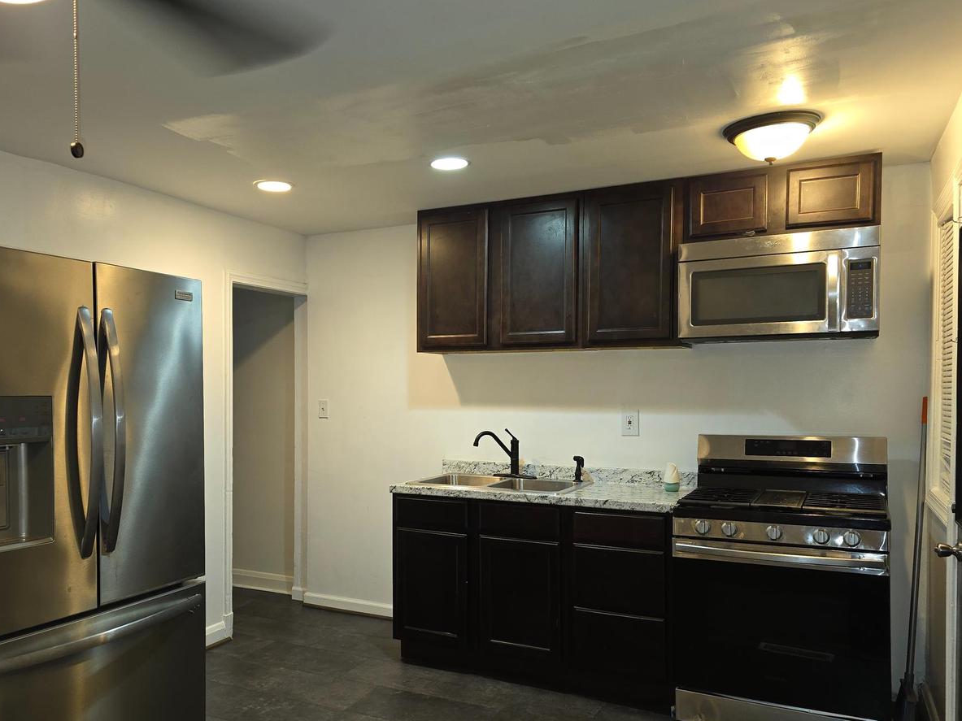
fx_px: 778
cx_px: 422
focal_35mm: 28
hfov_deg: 63.2
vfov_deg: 49.6
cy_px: 412
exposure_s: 1/24
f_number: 1.7
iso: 100
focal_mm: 6.3
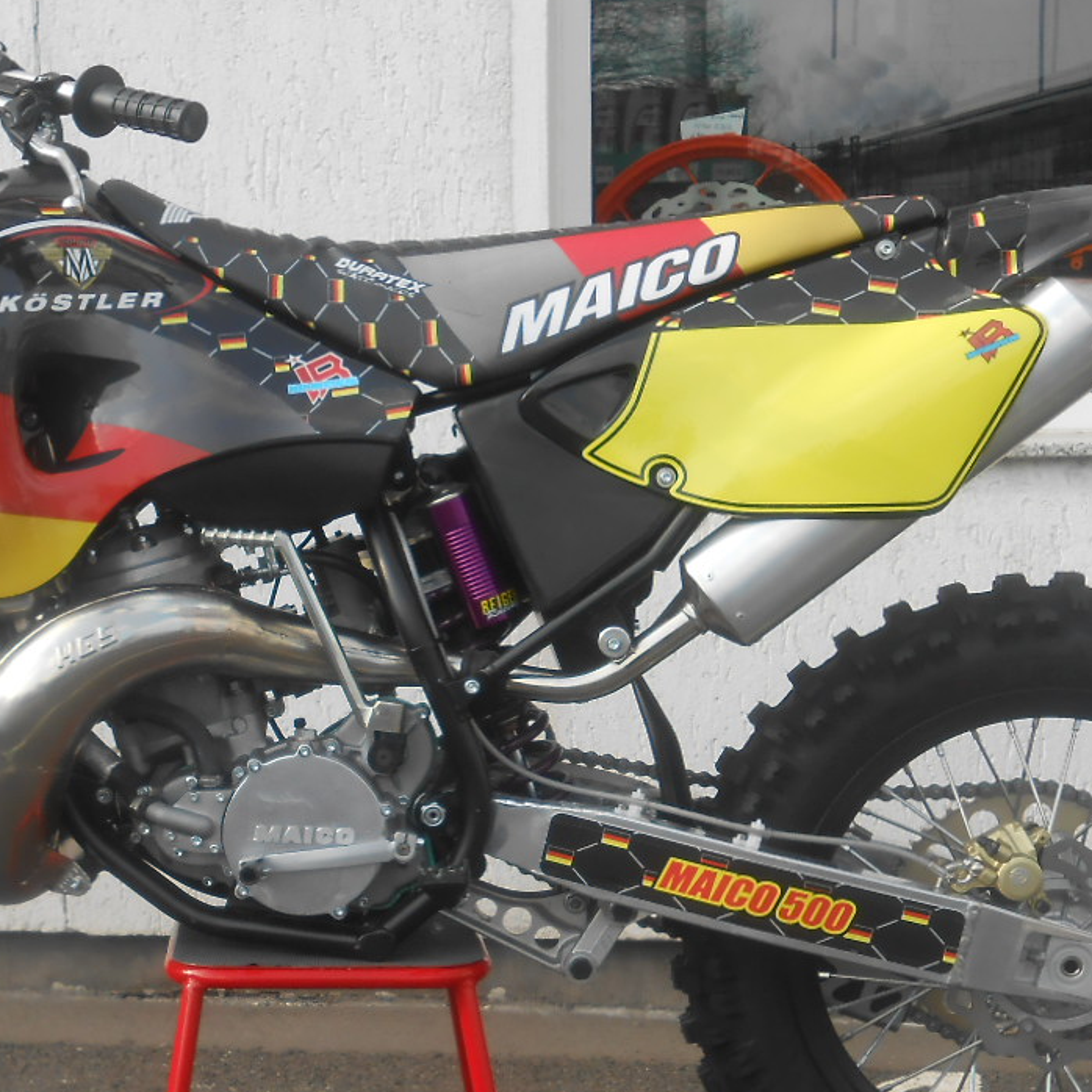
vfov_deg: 22.4
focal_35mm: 77
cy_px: 740
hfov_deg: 22.3
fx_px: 2748
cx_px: 275
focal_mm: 6.8
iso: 80
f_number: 4.2
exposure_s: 1/250
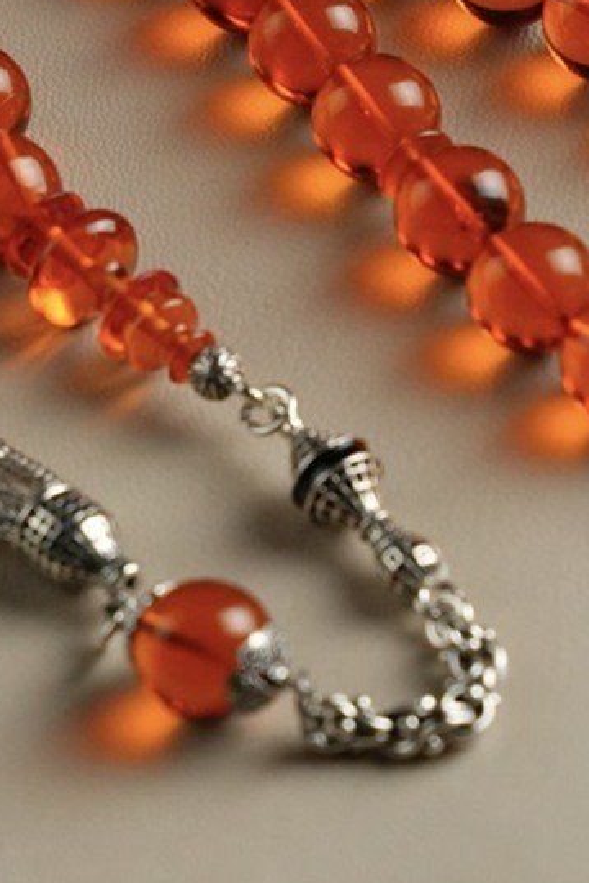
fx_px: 5153
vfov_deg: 9.8
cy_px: 261
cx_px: 244
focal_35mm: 210
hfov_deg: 6.5
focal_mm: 70
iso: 800
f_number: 6.3
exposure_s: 1/160
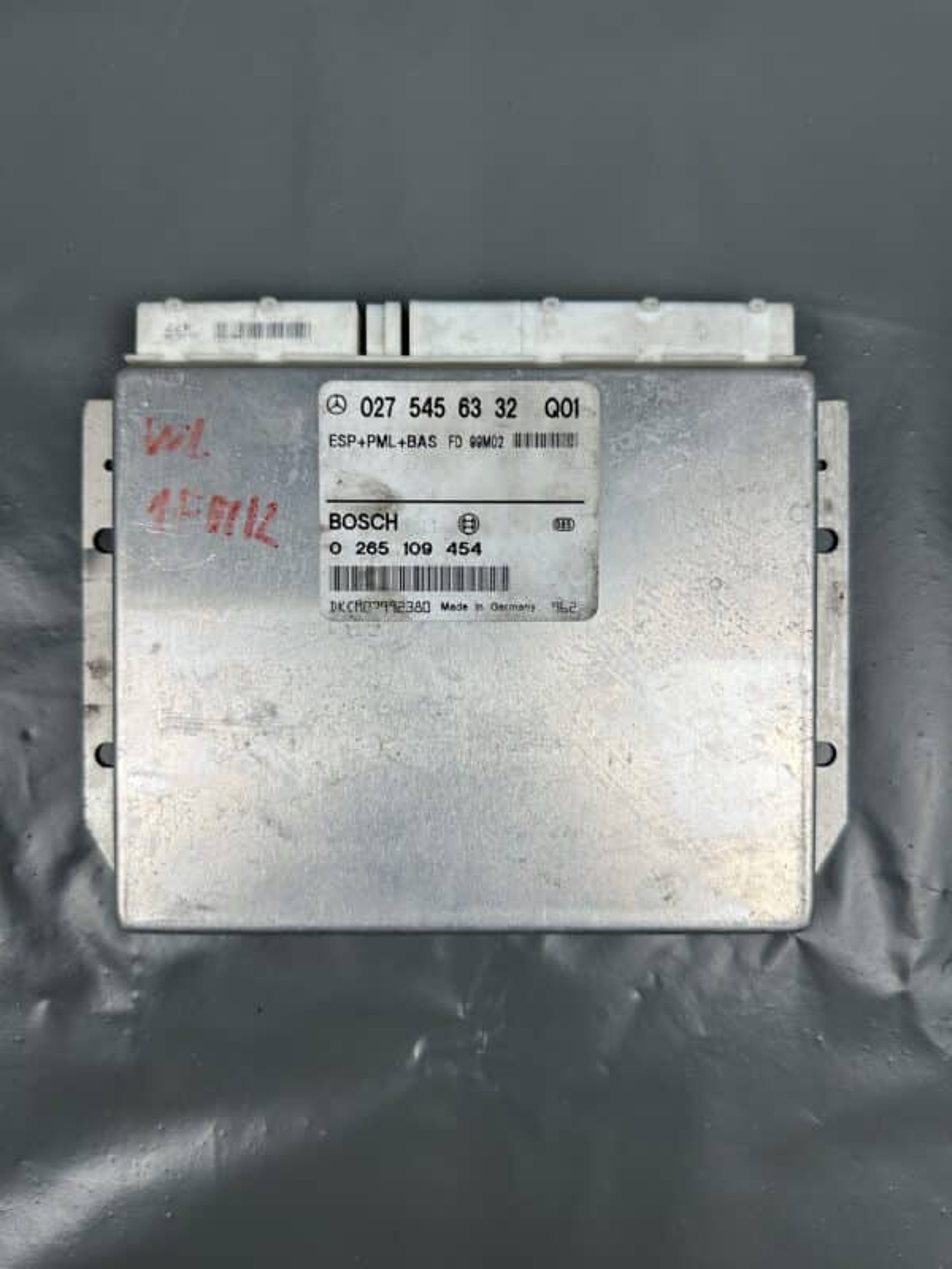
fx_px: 880
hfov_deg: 56.8
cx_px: 476
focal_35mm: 24
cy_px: 634
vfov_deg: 71.6
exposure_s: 1/188
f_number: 1.78
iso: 64
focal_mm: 6.86
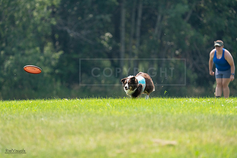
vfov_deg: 3.6
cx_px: 118
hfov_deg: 5.4
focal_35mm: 385
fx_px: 2535
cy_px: 79
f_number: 6.3
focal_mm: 385
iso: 2500
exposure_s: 1/4000
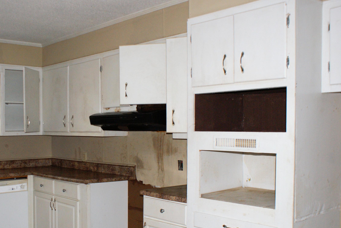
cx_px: 115
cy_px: 144
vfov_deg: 33.3
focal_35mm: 40
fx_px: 379
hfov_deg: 47.7
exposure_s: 1/60
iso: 400
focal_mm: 20
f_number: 5.6
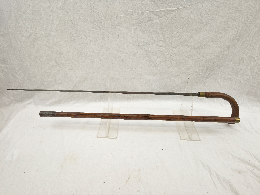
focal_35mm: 24
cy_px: 98
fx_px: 180
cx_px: 130
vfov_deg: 56.8
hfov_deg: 71.6
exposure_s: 1/100
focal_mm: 5.56
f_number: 1.8
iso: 143
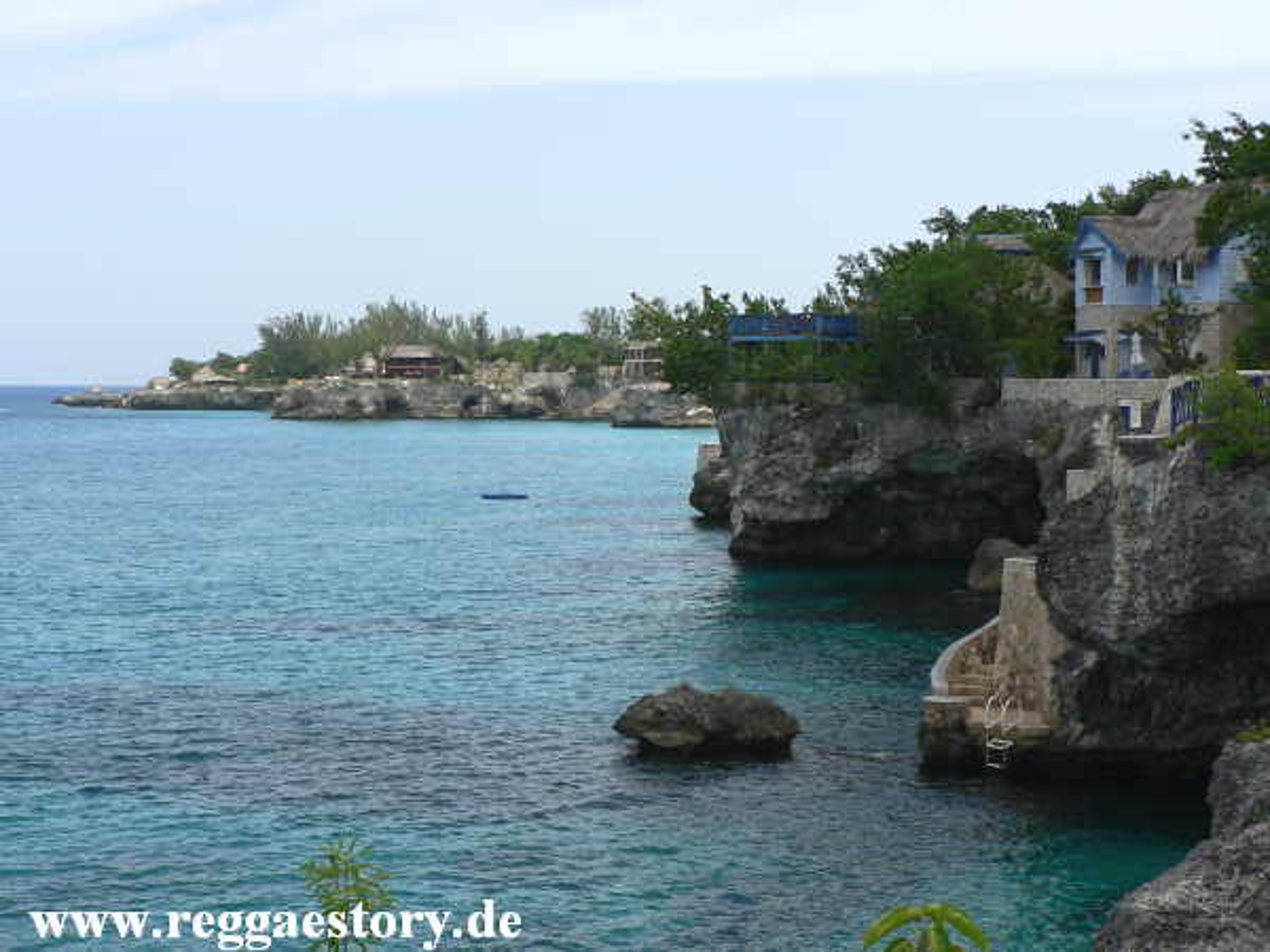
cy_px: 476
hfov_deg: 31.2
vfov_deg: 23.7
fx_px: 2275
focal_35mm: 62
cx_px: 635
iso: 64
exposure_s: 1/400
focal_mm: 10.7
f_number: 5
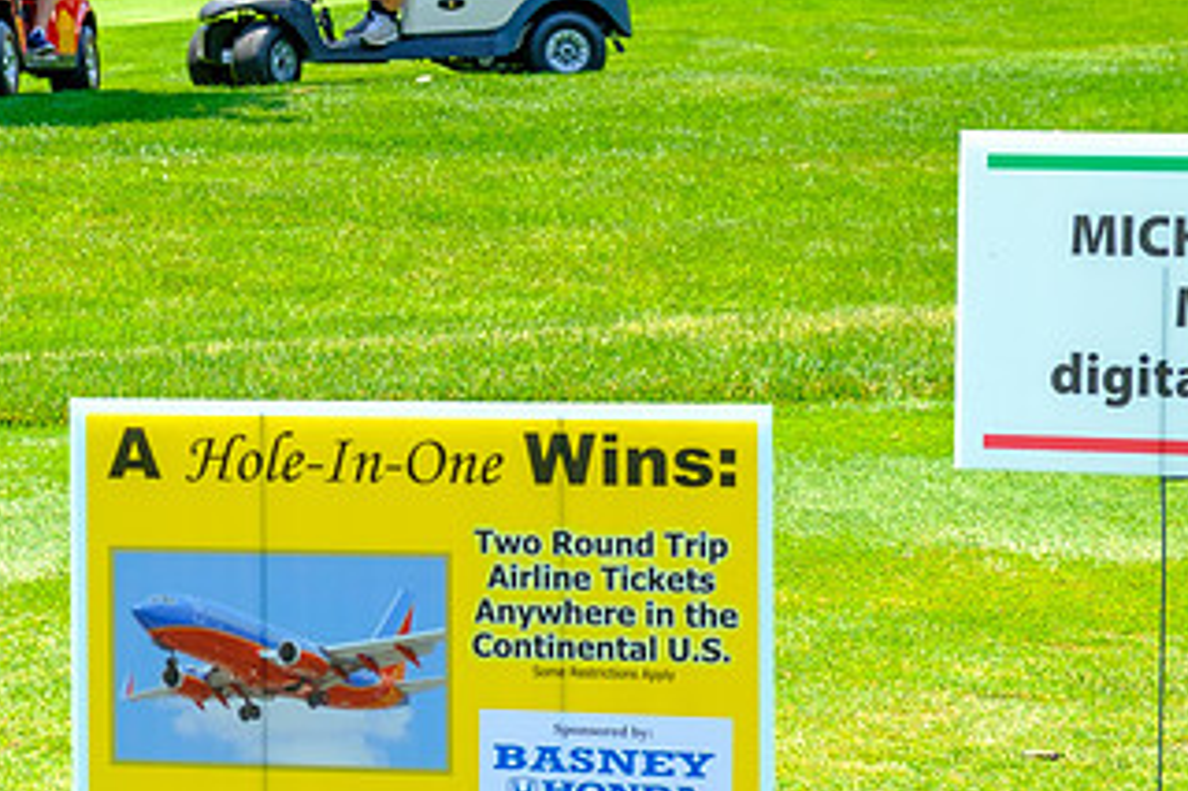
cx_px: 278
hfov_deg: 19.0
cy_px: 124
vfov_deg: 12.7
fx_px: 3529
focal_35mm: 107
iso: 200
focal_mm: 39
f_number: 5
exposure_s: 1/500
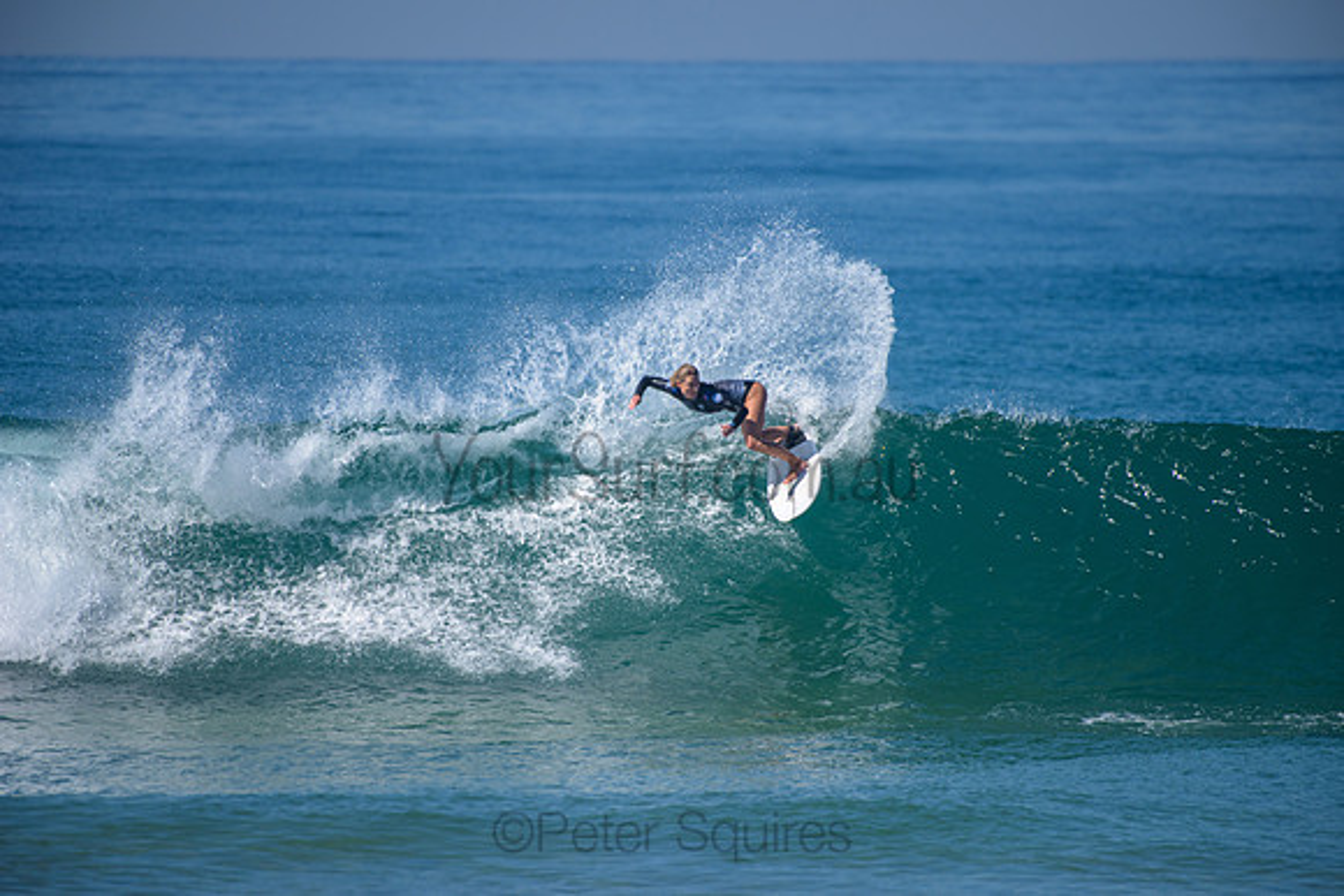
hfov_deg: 4.1
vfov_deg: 2.8
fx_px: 18670
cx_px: 672
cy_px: 448
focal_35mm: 500
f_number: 5.6
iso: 180
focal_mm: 500
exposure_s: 1/2000
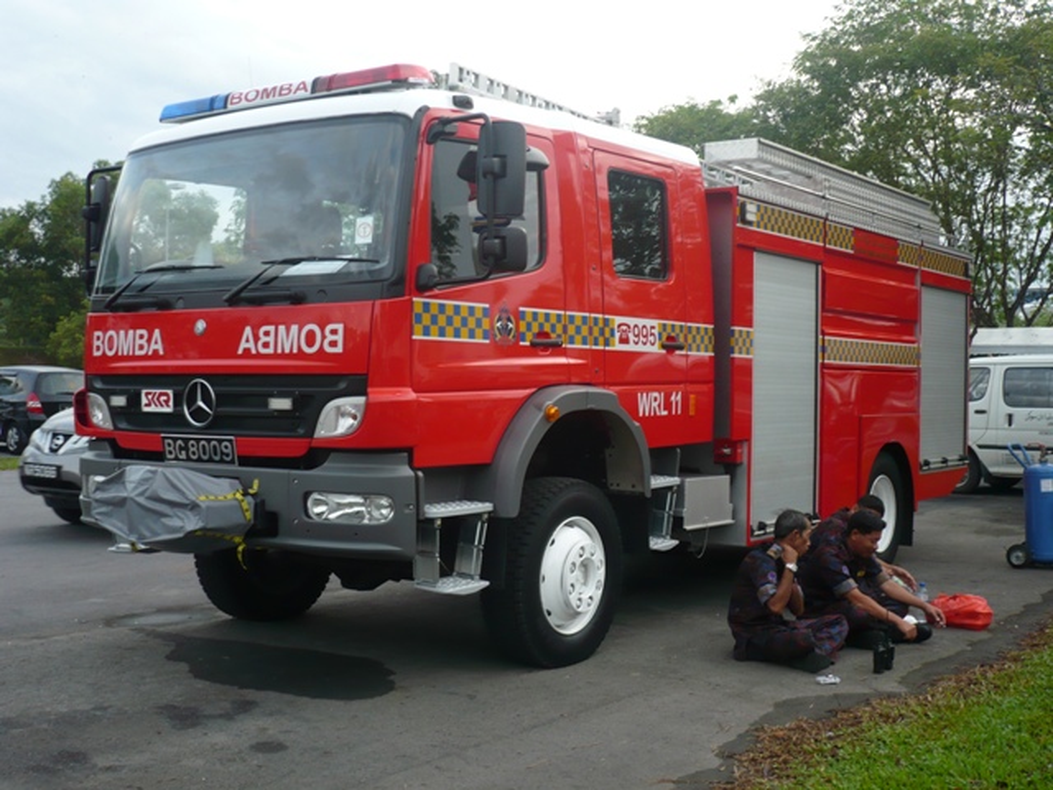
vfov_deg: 32.2
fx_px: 1369
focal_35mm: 45
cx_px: 526
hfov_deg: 42.1
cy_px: 395
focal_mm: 7.5
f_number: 3.2
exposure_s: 1/125
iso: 100
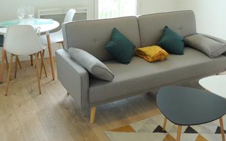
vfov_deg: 27.5
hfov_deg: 44.3
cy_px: 11
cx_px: 128
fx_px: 277
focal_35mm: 45
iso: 250
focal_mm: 4.3
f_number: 3
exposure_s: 1/80
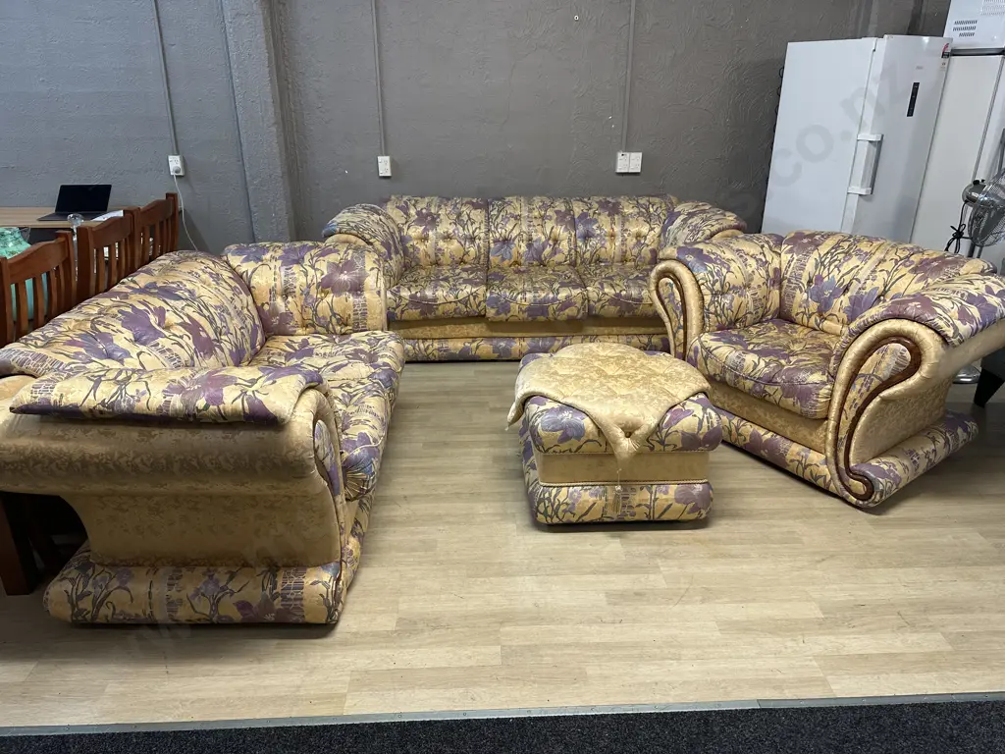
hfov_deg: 71.6
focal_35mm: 24
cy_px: 377
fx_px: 697
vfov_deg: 56.8
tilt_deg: -22.5
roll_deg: +0.7
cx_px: 502
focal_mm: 6.86
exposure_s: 1/50
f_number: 1.78
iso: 125
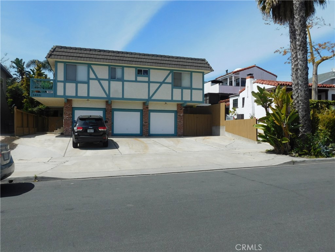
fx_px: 271
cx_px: 168
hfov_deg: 63.4
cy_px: 126
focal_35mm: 28
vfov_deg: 49.7
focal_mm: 4.9
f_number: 6.4
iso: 125
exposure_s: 1/640
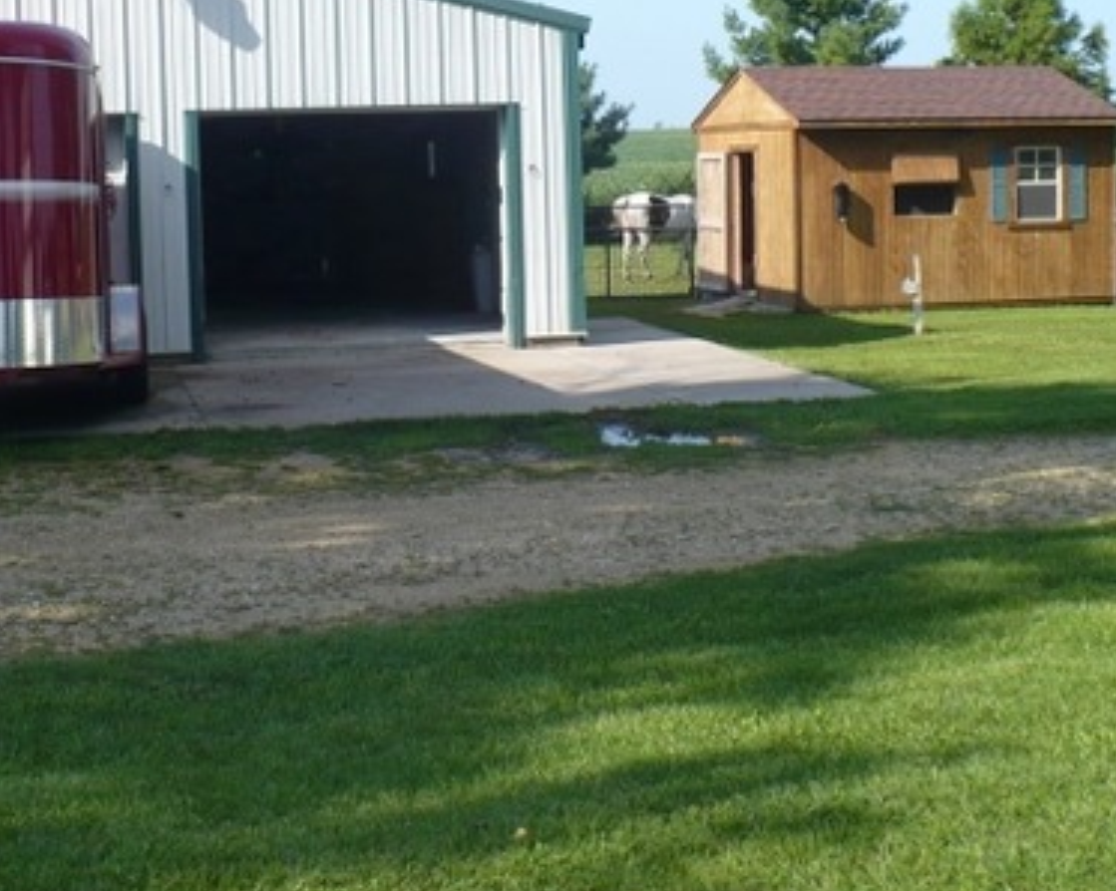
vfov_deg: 24.4
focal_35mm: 62
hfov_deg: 30.4
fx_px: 2047
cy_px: 254
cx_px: 452
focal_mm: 6.1
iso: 100
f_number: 2.8
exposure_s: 1/800
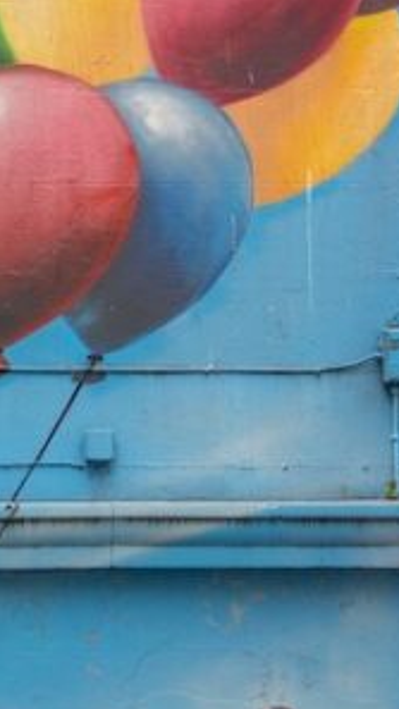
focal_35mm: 196
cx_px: -306
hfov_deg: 6.1
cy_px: 153
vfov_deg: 11.0
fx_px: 3679
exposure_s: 1/1000
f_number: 2.8
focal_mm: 49.9
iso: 100
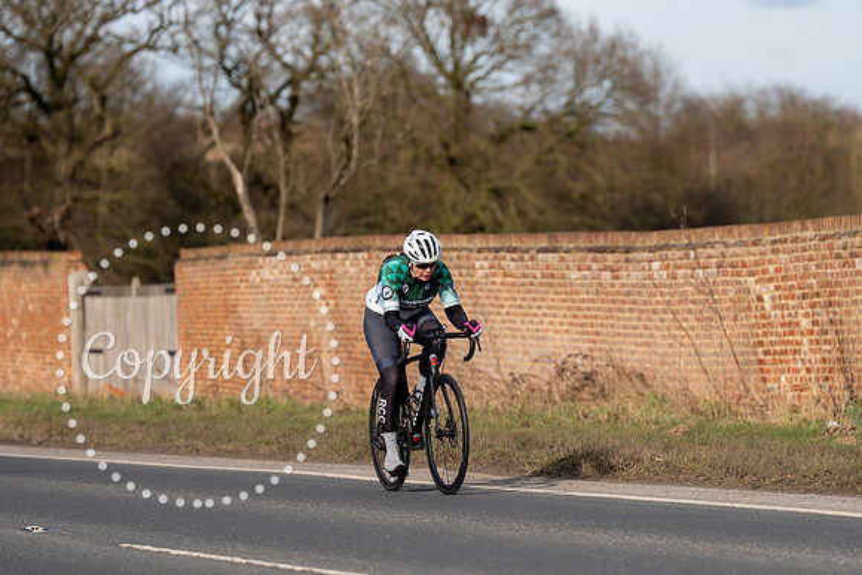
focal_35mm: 200
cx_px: 431
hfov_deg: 10.3
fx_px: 4790
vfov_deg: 6.9
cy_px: 288
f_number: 4
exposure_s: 1/800
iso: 100
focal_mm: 200
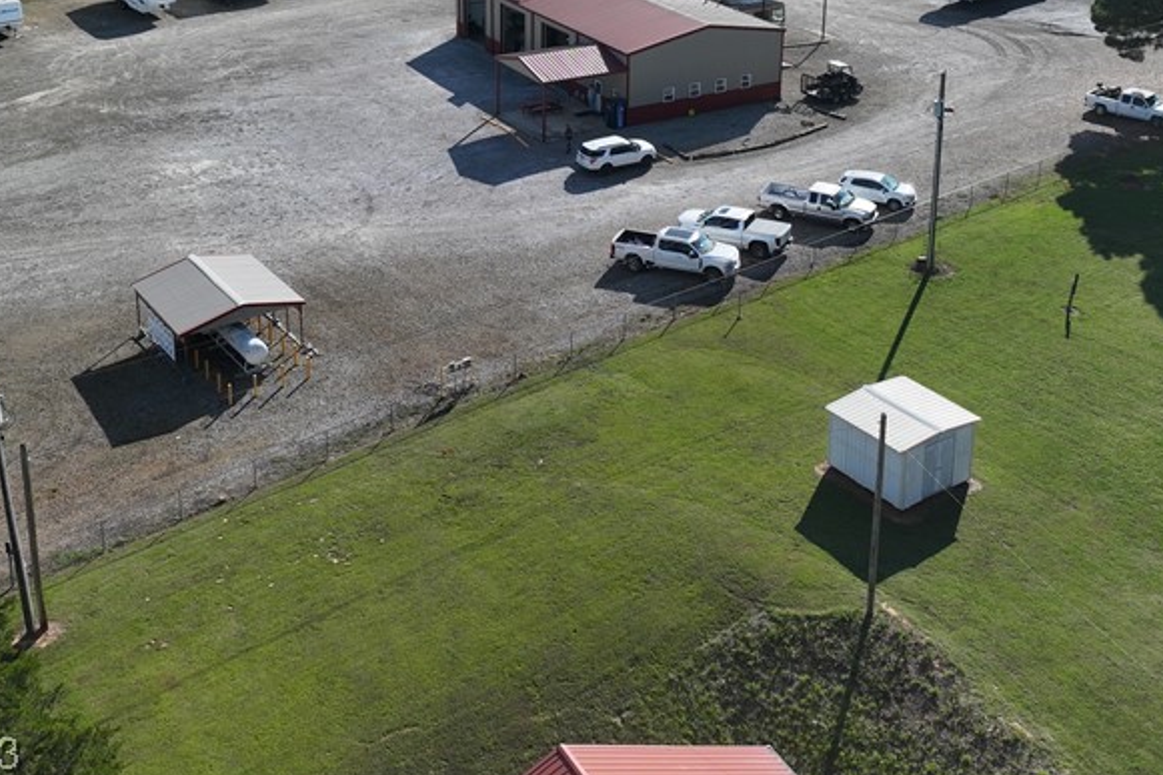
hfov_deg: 44.4
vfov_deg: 28.9
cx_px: 486
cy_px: 29
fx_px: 1421
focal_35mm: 44
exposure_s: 1/4000
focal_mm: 12.29
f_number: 2.8
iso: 200
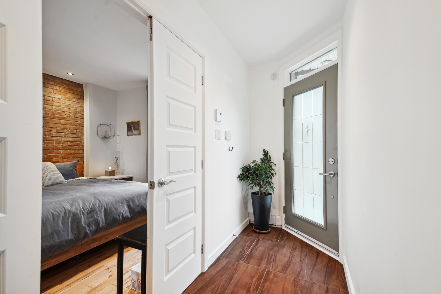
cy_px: 147
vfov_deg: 73.8
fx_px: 196
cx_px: 220
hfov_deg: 96.7
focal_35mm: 16
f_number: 6.3
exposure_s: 1/8
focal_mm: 16
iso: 500
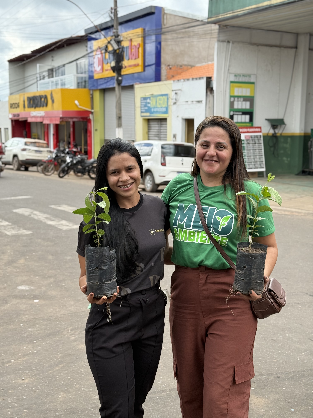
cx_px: 156
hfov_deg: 30.3
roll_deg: -1.0
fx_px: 579
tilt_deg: -8.0
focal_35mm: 48
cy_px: 209
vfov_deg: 39.7
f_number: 1.78
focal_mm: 6.76
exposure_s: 1/951
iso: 64
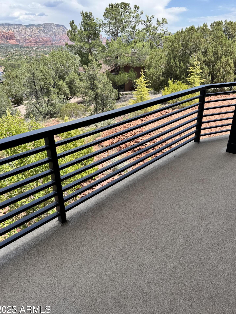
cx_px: 118
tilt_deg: -30.2
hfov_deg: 54.9
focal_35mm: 25
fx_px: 227
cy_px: 161
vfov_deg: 69.4
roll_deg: +0.5
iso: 80
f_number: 1.78
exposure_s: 1/1678
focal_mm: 6.76
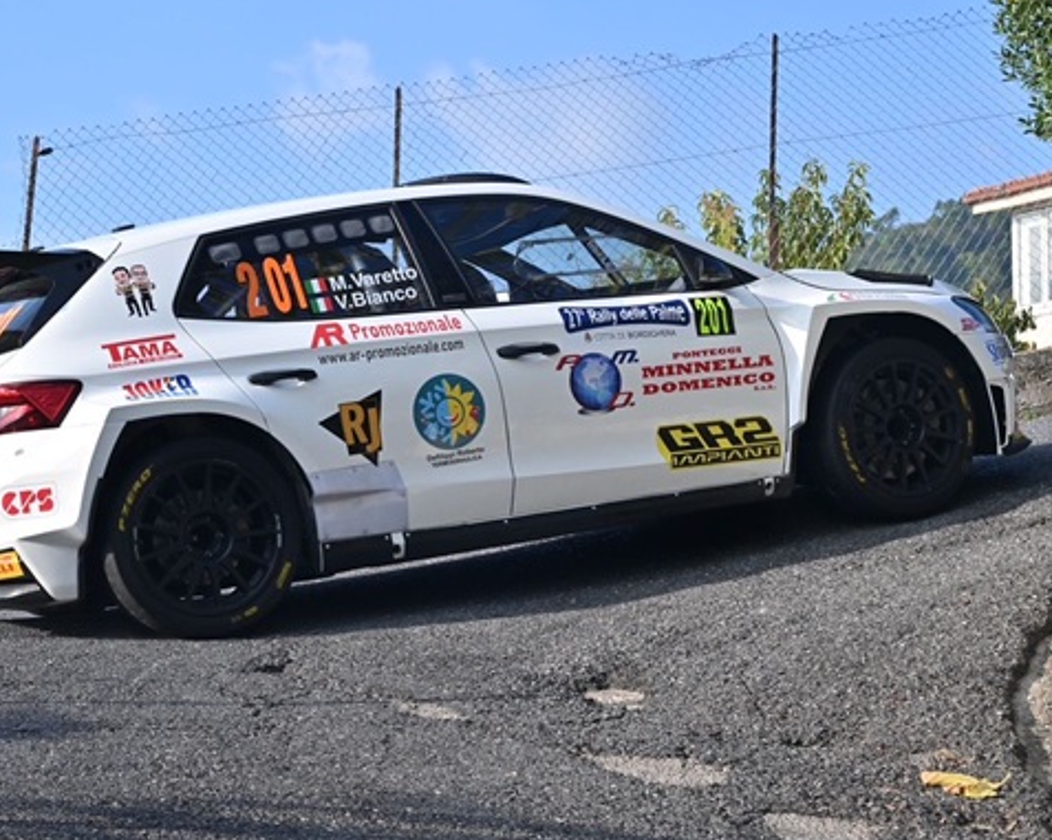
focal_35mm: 86
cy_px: 433
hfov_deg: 22.2
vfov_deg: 17.8
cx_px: 523
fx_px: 2676
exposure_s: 1/800
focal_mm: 60
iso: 500
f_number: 9
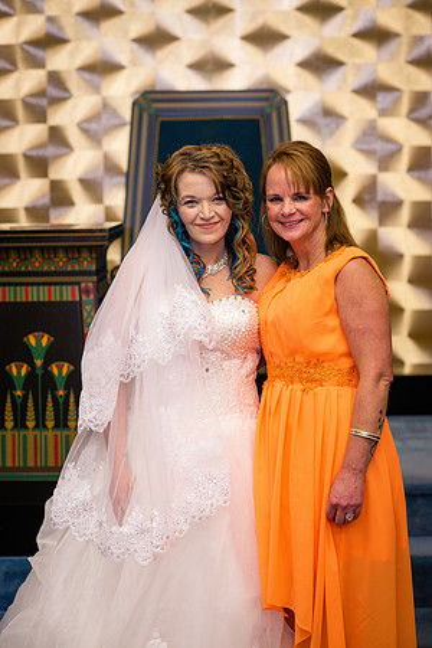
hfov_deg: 16.1
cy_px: 324
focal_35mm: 85
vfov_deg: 23.9
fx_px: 1530
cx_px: 216
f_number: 3.2
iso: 800
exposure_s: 1/160
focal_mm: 85
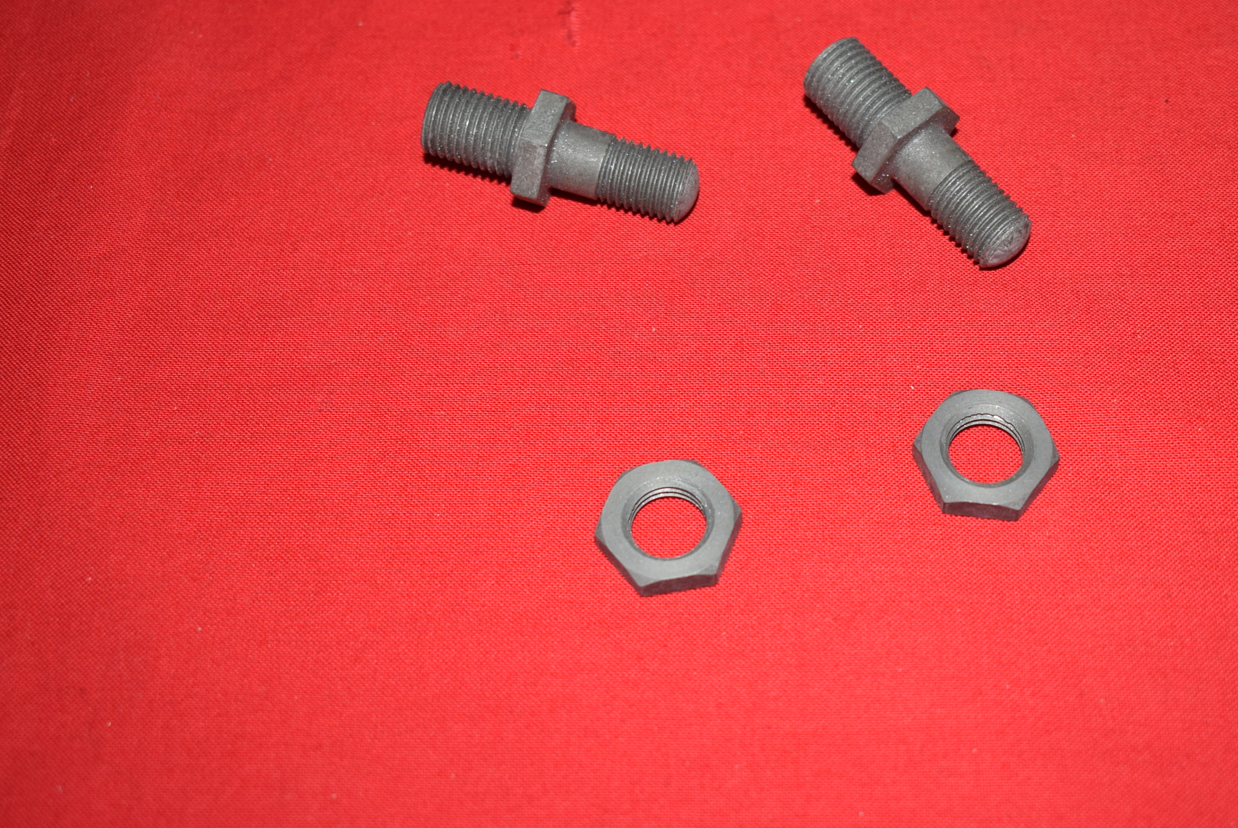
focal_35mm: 56
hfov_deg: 35.7
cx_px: 761
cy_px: 359
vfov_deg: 24.4
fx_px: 1915
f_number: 5
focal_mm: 29
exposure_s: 1/200
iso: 400
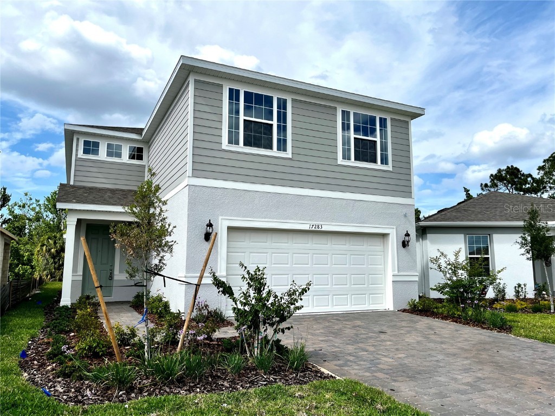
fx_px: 417
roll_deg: +0.2
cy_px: 208
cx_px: 278
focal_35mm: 26
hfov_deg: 67.3
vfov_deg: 53.1
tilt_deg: +7.6
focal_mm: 5.1
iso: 50
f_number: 1.6
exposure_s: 1/5076
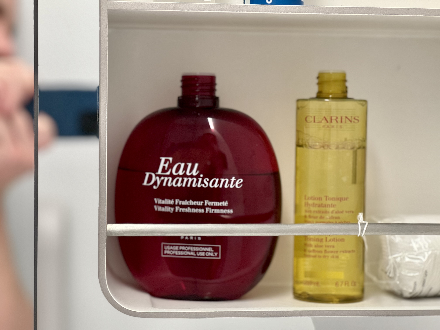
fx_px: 979
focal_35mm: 77
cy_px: 165
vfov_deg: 19.1
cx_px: 220
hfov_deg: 25.3
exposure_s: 1/56
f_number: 2.8
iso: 320
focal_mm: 9
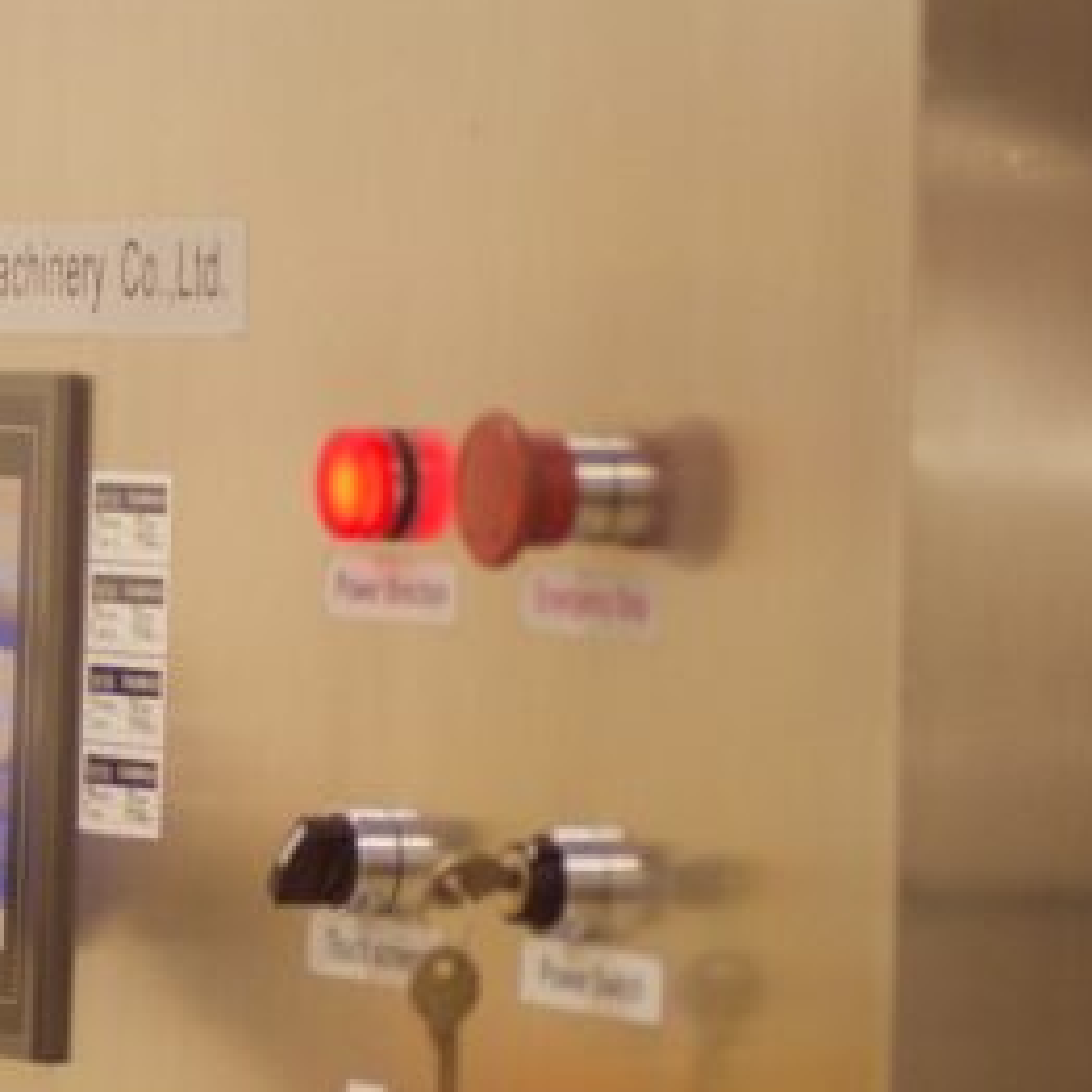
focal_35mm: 266
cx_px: -417
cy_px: 736
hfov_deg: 6.5
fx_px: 9494
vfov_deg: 6.6
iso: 1600
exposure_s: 1/200
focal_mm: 80
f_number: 2.8
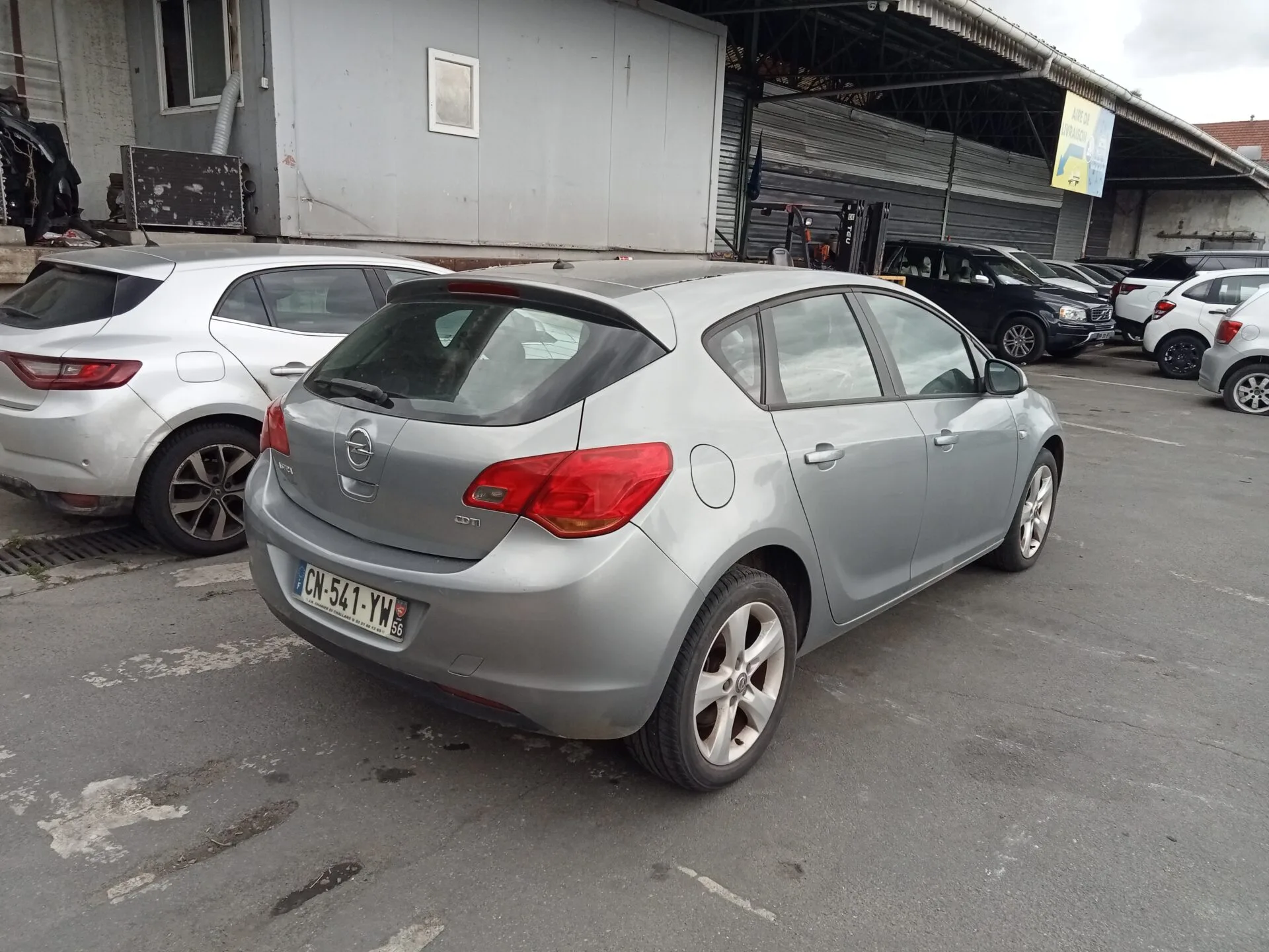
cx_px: 634
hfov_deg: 63.4
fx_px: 1026
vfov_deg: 49.7
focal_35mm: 28
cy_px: 476
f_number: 2.2
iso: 100
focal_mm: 3.46
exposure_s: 1/221
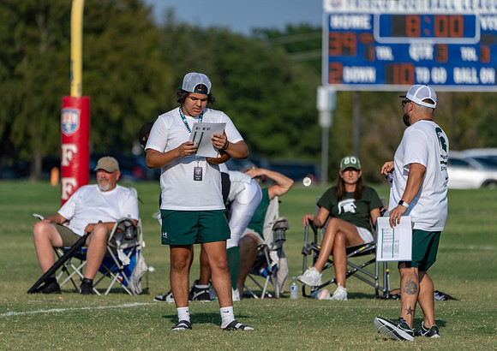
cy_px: 197
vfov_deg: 3.0
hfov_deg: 4.2
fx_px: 6756
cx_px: 216
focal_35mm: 480
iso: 250
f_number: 5.6
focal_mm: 400
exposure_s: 1/2000
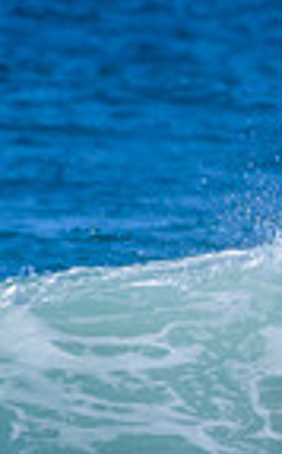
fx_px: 50939
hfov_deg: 0.3
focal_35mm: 4130
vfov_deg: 0.5
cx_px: 760
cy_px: 338
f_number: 11
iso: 800
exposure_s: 1/2000
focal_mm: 1000
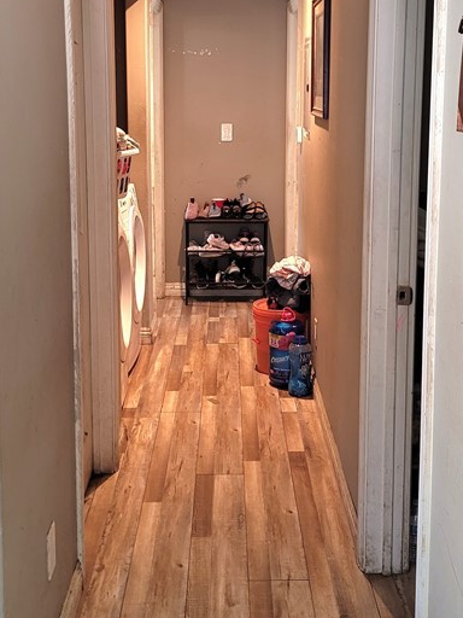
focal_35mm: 50
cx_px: 230
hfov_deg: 29.1
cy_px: 216
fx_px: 892
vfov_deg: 37.8
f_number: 1.8
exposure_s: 1/40
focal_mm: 7
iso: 320
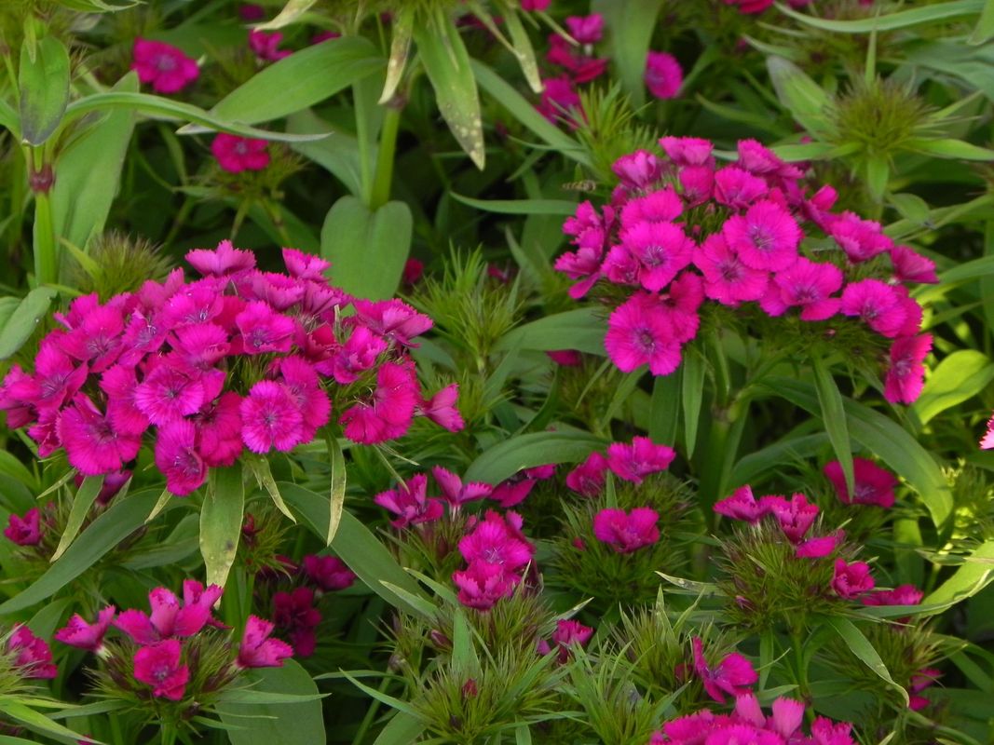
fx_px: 6087
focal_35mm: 212
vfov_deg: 7.0
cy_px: 372
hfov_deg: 9.3
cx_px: 497
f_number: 5
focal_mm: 37.7
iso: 160
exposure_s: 1/200
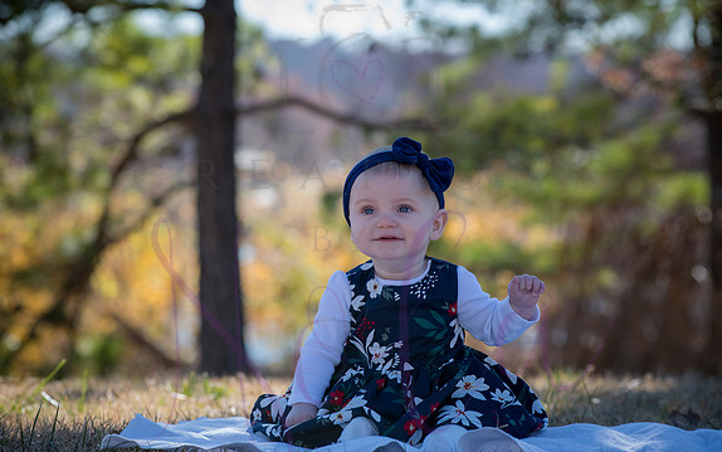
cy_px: 236
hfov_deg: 15.0
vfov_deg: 9.4
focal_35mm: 139
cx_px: 364
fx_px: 2736
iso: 400
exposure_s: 1/640
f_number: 5.6
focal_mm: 135
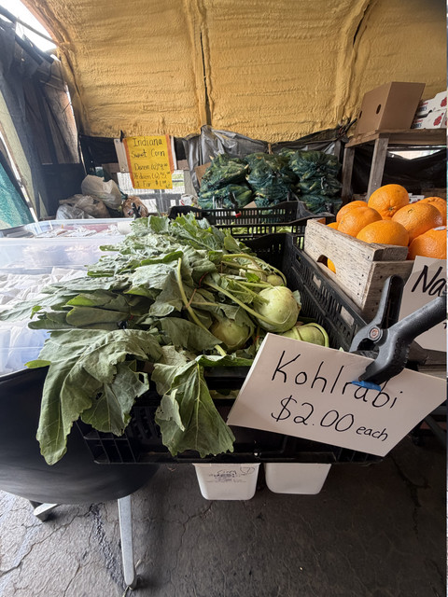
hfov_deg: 85.7
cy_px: 298
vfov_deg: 102.1
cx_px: 224
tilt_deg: -28.6
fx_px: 242
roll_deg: +0.7
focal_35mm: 14
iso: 160
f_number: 2.2
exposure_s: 1/121
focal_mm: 2.22
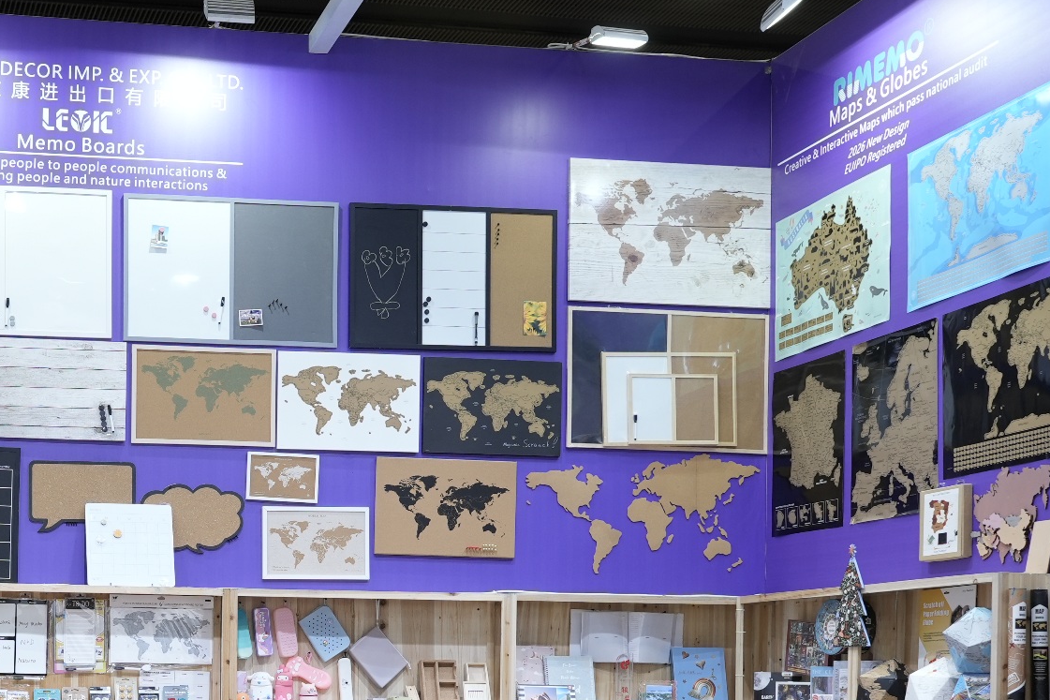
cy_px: 683
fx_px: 1750
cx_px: 118
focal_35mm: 60
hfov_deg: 31.9
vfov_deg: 21.9
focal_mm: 24
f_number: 4
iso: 320
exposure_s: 1/60.2
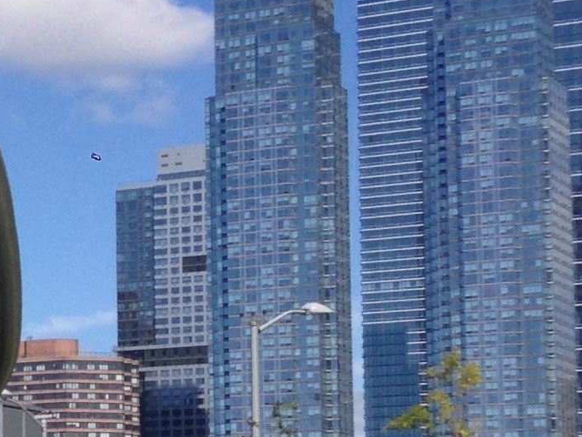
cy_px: 435
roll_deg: +0.2
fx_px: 2591
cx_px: -576
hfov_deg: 11.5
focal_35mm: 154
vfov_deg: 9.6
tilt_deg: +1.9
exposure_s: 1/2169
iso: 50
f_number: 2.4
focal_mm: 4.12
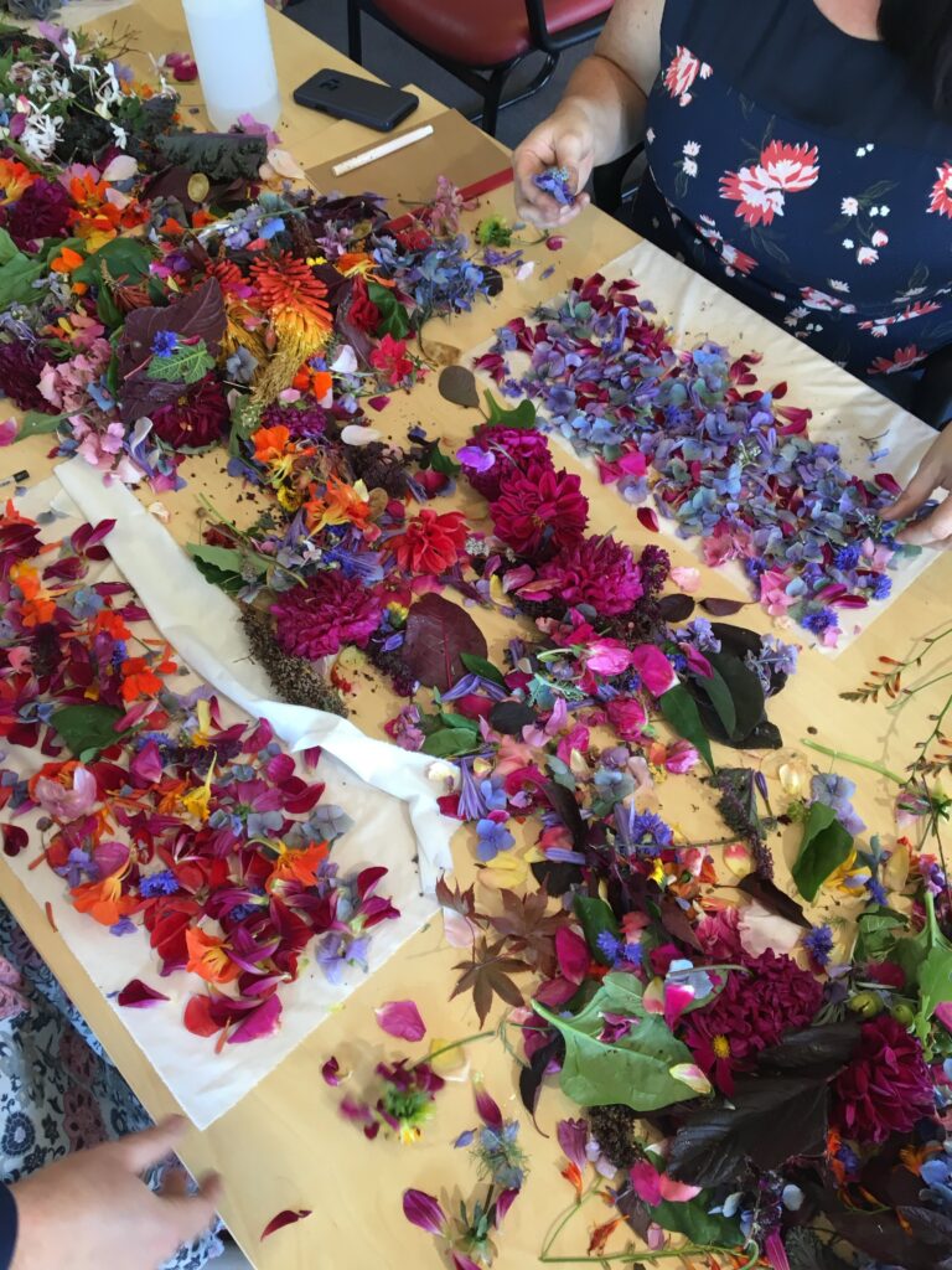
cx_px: 476
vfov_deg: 61.7
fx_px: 1063
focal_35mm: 29
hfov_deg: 48.2
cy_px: 635
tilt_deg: -58.7
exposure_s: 1/33
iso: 80
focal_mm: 4.15
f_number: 2.2
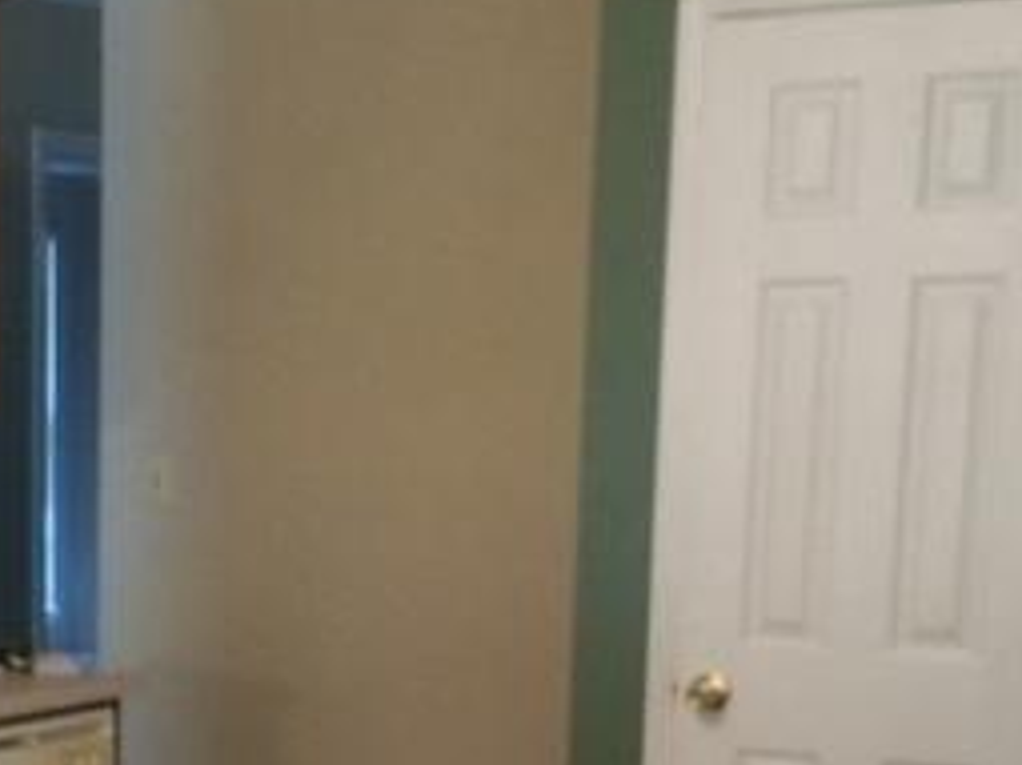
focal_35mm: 94
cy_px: 825
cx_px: 0
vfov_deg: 15.3
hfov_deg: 20.2
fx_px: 2774
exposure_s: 1/30
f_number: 2.2
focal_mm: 4.12
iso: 250
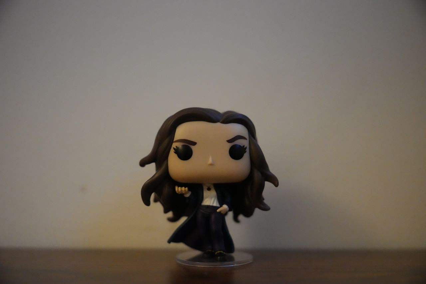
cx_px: 213
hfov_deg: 51.9
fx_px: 438
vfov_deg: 35.9
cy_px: 142
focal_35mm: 37
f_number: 2
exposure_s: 1/1250
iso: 12800
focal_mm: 37
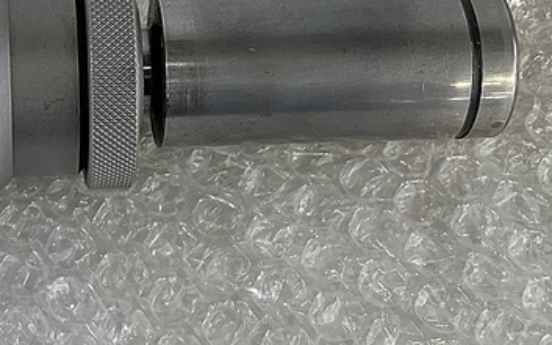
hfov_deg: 24.1
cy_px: 64
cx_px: 81
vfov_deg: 15.5
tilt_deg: -66.9
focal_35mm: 84
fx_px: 1264
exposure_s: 1/60
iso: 100
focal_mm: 3.99
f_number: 1.8
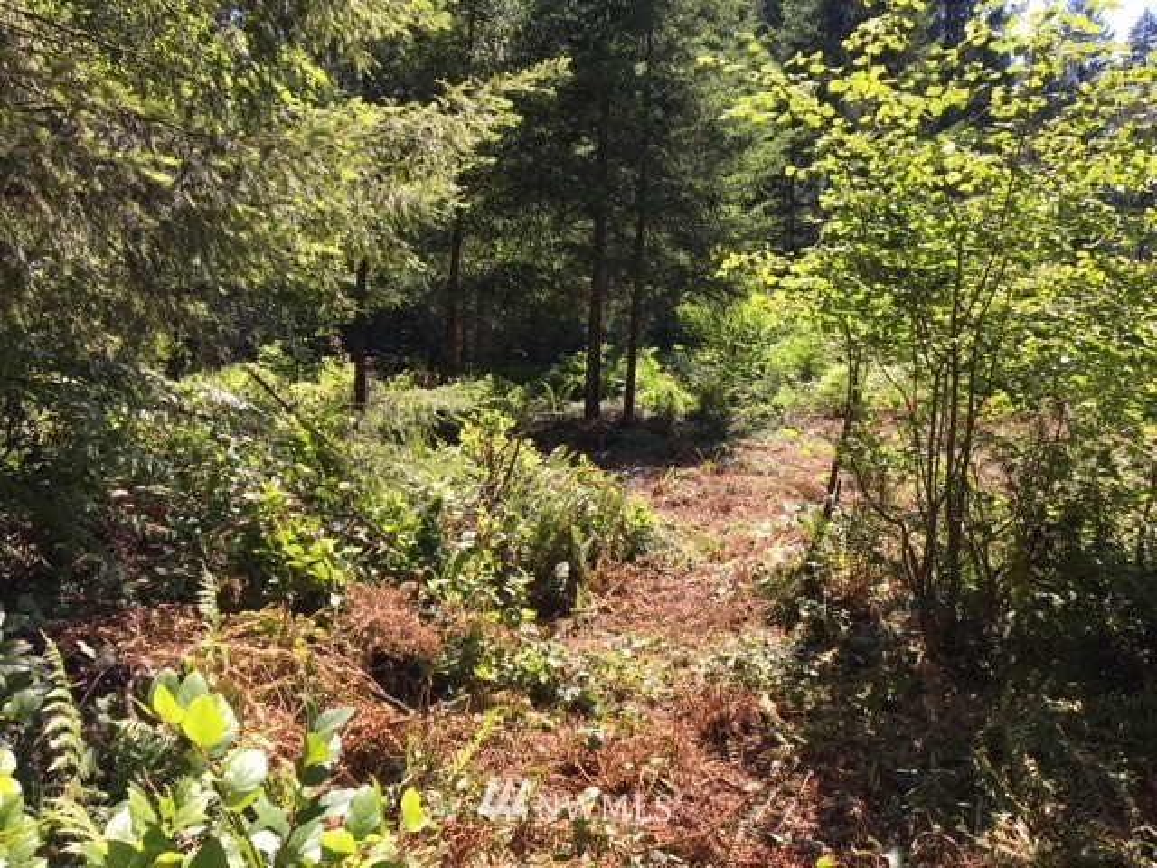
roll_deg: -1.2
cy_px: 434
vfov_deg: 48.2
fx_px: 969
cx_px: 578
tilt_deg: -1.6
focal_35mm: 29
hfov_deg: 61.7
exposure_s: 1/499
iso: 25
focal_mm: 4.15
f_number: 2.2
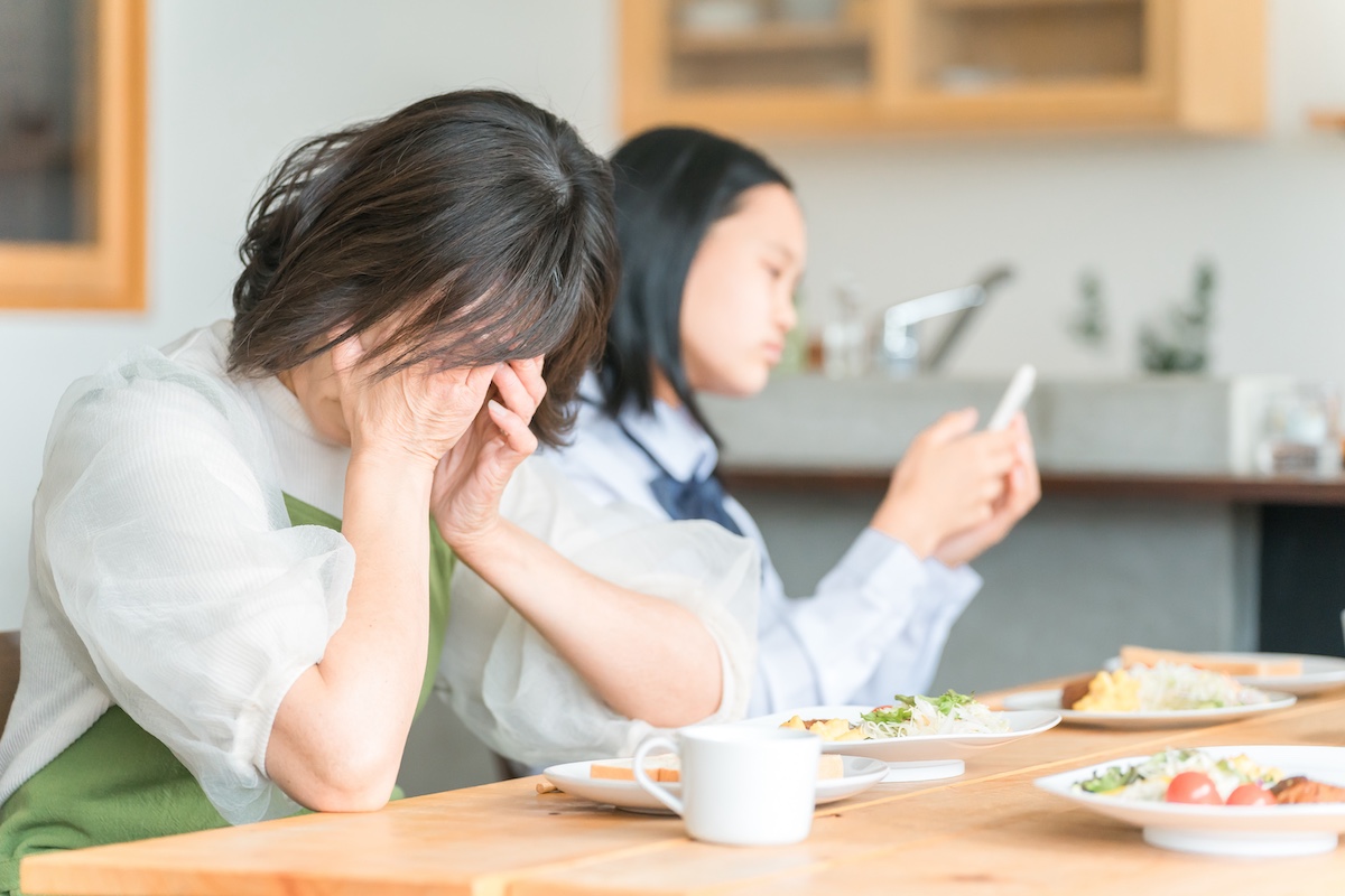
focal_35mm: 96
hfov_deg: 21.2
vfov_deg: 14.3
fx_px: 3586
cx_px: 672
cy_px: 448
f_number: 2.8
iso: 1600
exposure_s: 1/160
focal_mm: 96
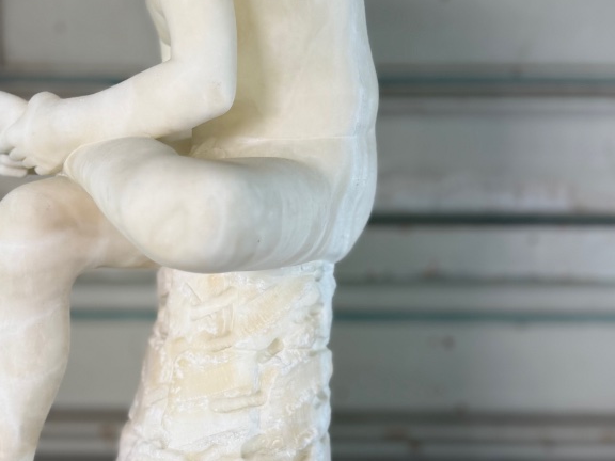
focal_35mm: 50
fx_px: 888
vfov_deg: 29.1
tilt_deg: -5.8
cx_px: 216
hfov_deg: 37.9
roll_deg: +0.2
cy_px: 269
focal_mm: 6.76
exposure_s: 1/150
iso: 50
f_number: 1.78
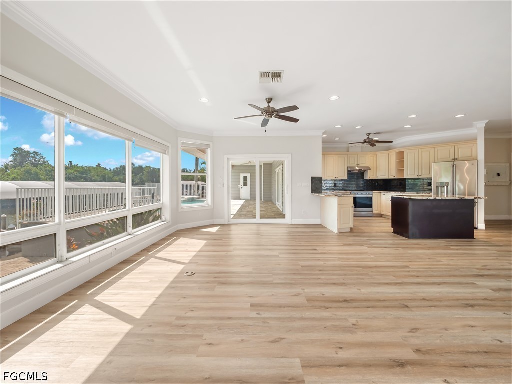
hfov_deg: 102.1
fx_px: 207
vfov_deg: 85.7
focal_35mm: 14
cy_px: 192
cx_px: 256
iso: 200
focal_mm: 7
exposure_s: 1/50
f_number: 7.1
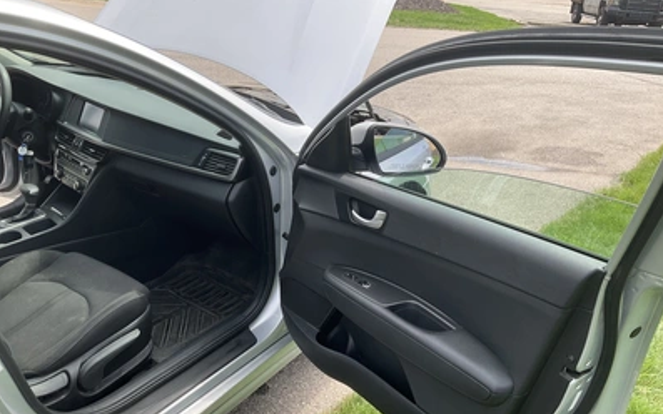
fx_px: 560
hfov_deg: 61.2
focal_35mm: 31
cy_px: 247
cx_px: 332
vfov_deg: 40.4
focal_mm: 3
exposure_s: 1/700
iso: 25
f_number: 1.8
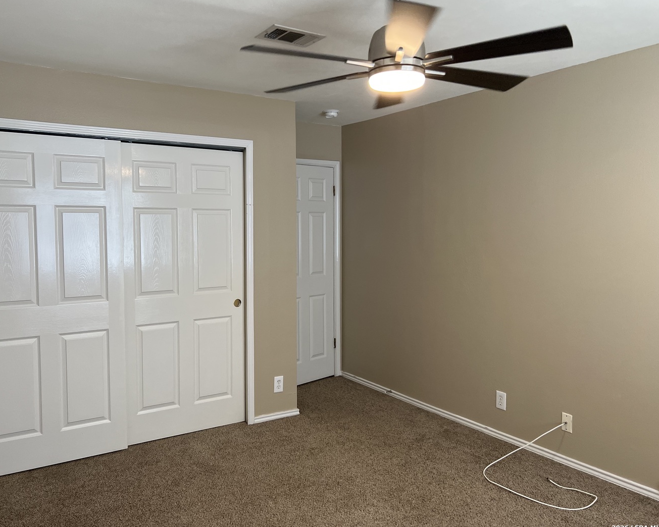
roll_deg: -0.1
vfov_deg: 51.5
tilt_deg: -3.7
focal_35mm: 28
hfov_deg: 62.1
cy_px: 259
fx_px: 546
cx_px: 301
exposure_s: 1/121
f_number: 1.5
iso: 100
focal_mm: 5.7
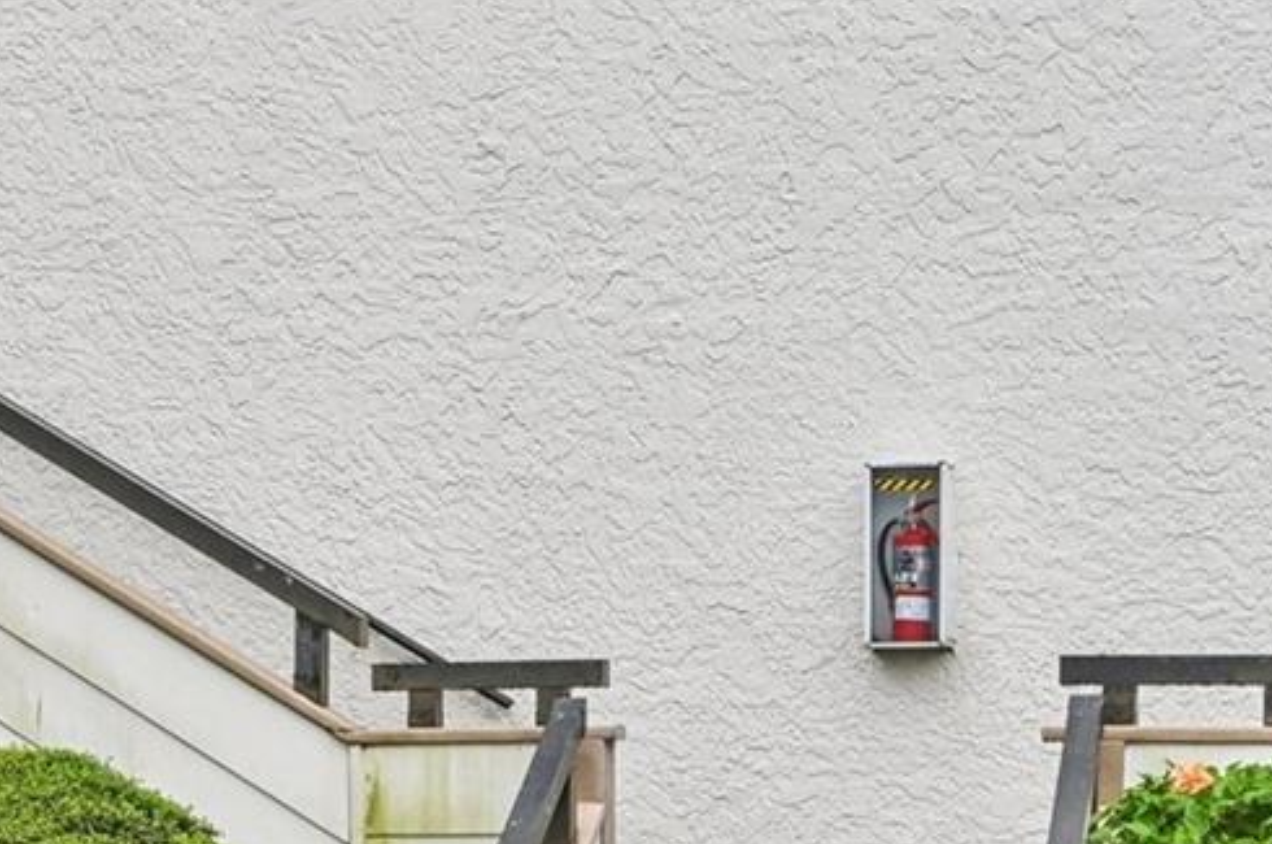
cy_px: 160
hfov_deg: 19.1
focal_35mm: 98
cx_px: -434
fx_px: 3457
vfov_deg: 13.8
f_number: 8
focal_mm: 30
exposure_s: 1/400
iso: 400
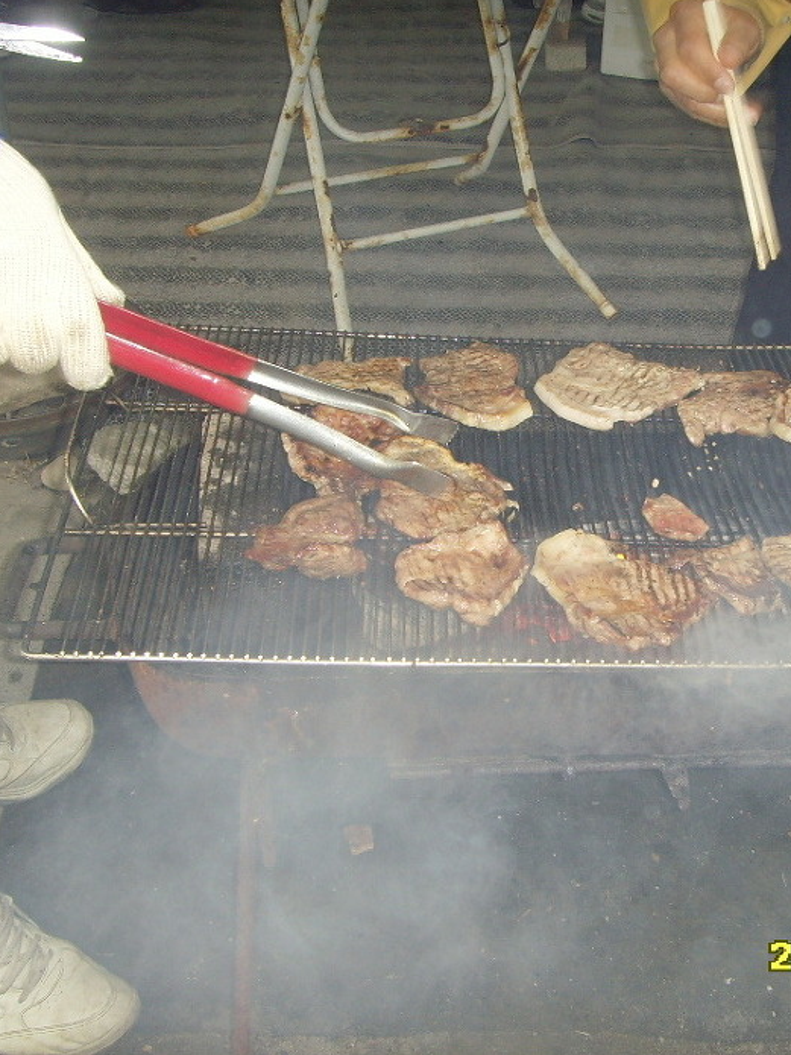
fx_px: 1615
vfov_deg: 36.2
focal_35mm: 53
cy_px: 530
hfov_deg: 27.3
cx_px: 544
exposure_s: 1/45
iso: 100
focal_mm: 6.6
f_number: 3.5
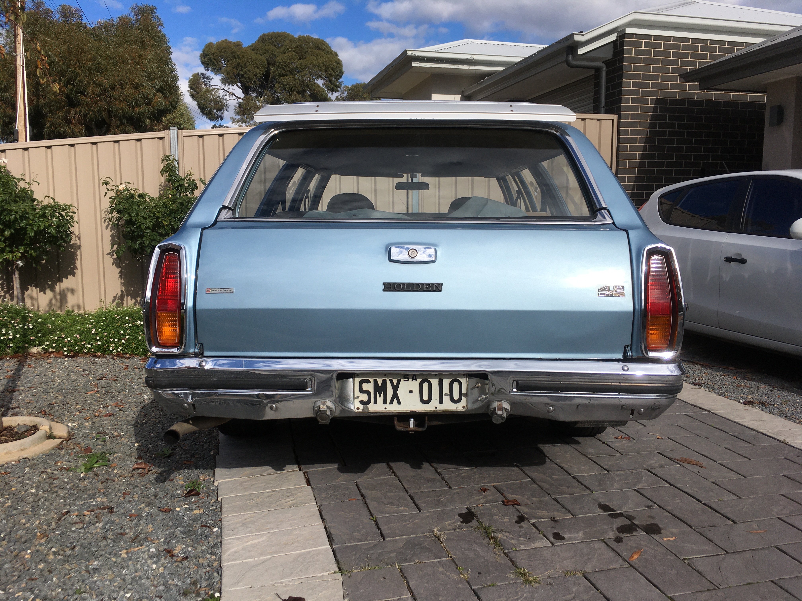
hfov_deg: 61.7
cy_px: 300
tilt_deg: -7.3
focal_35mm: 29
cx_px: 401
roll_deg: -1.9
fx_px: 672
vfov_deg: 48.2
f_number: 2.2
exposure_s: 1/2481
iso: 25
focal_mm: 4.15
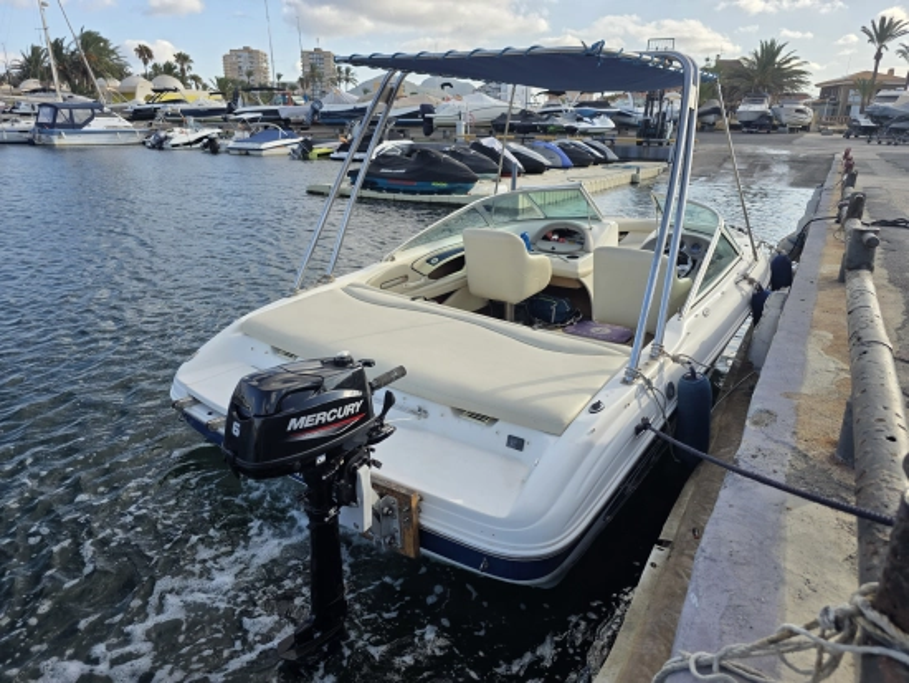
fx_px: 604
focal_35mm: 23
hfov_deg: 73.9
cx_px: 454
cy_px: 342
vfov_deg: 58.9
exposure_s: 1/3034
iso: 80
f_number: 1.7
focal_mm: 6.3
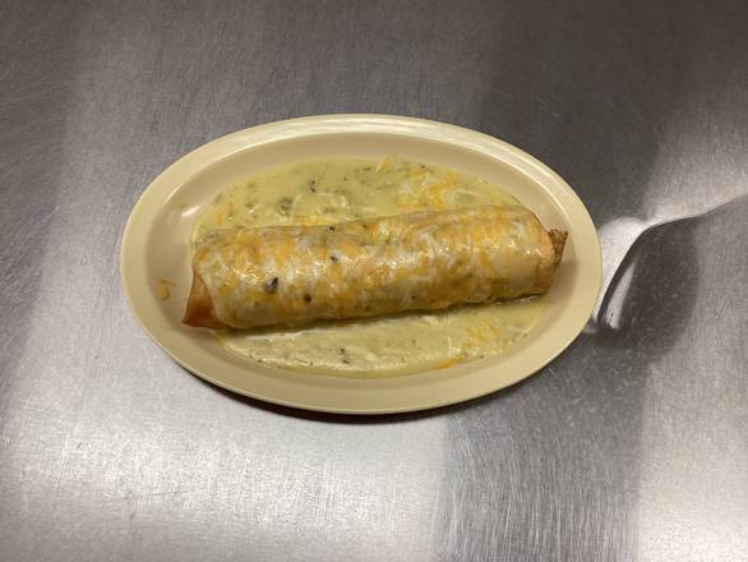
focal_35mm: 31
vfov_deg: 45.5
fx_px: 670
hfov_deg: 58.3
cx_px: 374
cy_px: 281
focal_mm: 3.3
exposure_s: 1/120
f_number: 2.4
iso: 64
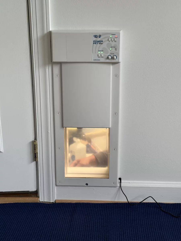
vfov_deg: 39.7
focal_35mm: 48
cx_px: 90
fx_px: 335
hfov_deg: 30.3
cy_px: 120
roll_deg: +0.8
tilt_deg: -15.2
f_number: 1.78
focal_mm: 6.76
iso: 50
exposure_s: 1/121
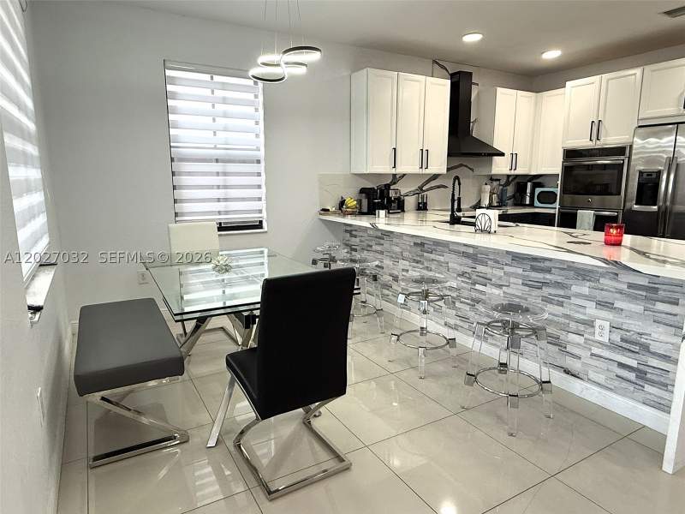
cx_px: 342
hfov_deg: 76.4
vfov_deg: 61.1
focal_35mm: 22
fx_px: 435
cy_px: 257
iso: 160
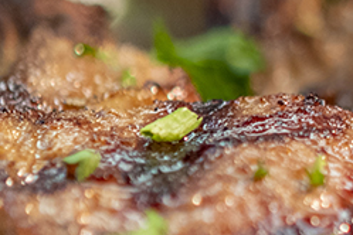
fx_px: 3540
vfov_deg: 3.8
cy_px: 212
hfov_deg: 5.6
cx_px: 566
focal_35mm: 361
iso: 400
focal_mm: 60
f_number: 3
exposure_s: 1/125
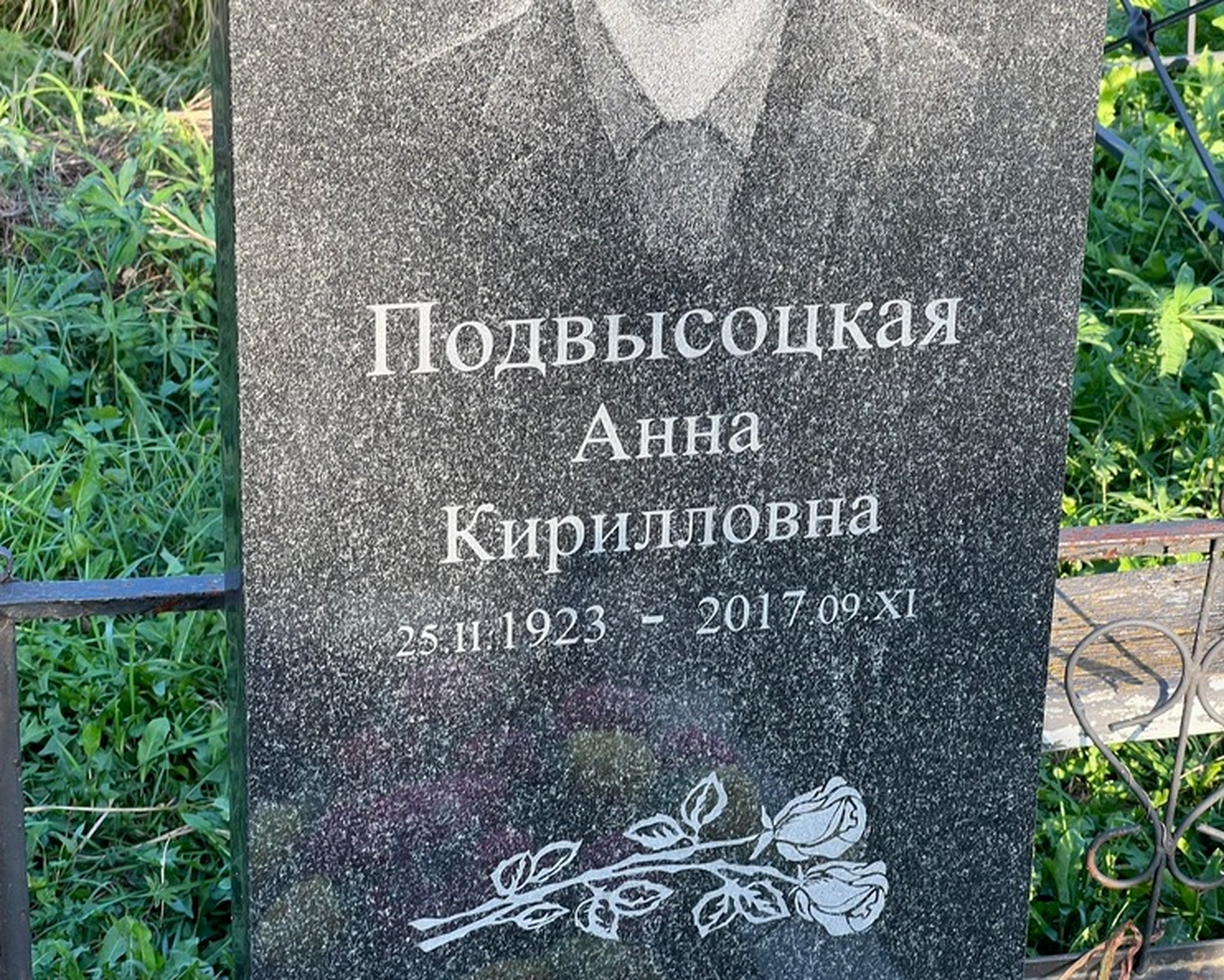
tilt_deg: -23.4
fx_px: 2935
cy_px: 493
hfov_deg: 23.6
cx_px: 635
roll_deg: -1.4
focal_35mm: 81
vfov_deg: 19.0
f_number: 2.8
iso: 40
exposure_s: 1/99
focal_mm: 9
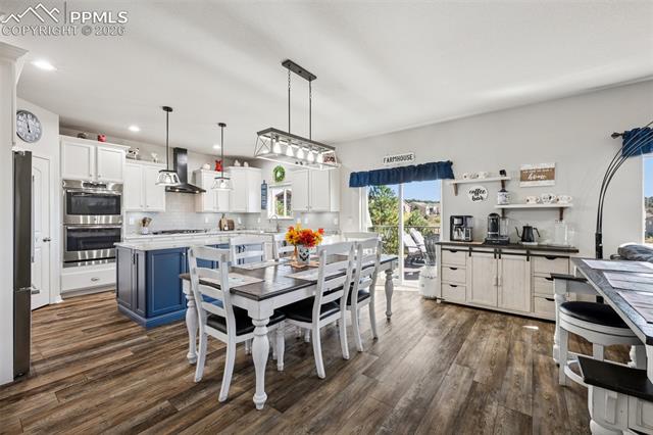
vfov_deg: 77.3
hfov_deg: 100.4
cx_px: 326
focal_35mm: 15
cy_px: 218
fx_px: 272
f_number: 11
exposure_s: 1/10
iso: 800
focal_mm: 15
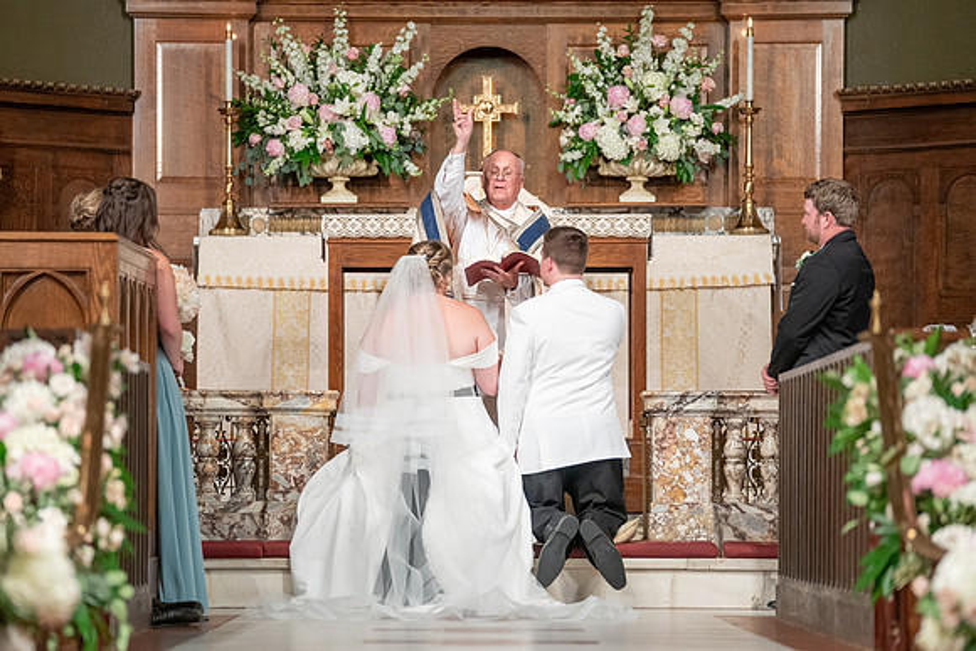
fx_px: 4420
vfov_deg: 8.4
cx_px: 470
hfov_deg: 12.6
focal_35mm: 163
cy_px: 314
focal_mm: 156
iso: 2000
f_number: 2.8
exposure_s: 1/160
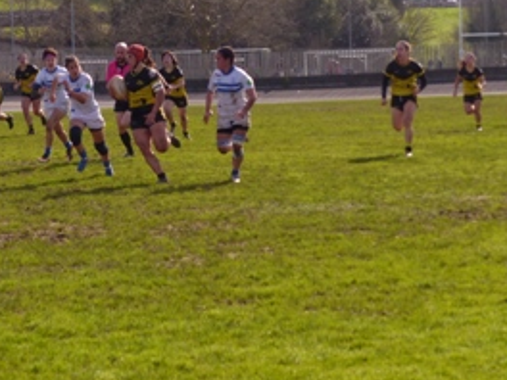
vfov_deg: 11.0
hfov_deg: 14.5
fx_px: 1977
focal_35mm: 135
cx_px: 106
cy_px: 101
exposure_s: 1/640
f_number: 4
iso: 100
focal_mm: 13.5
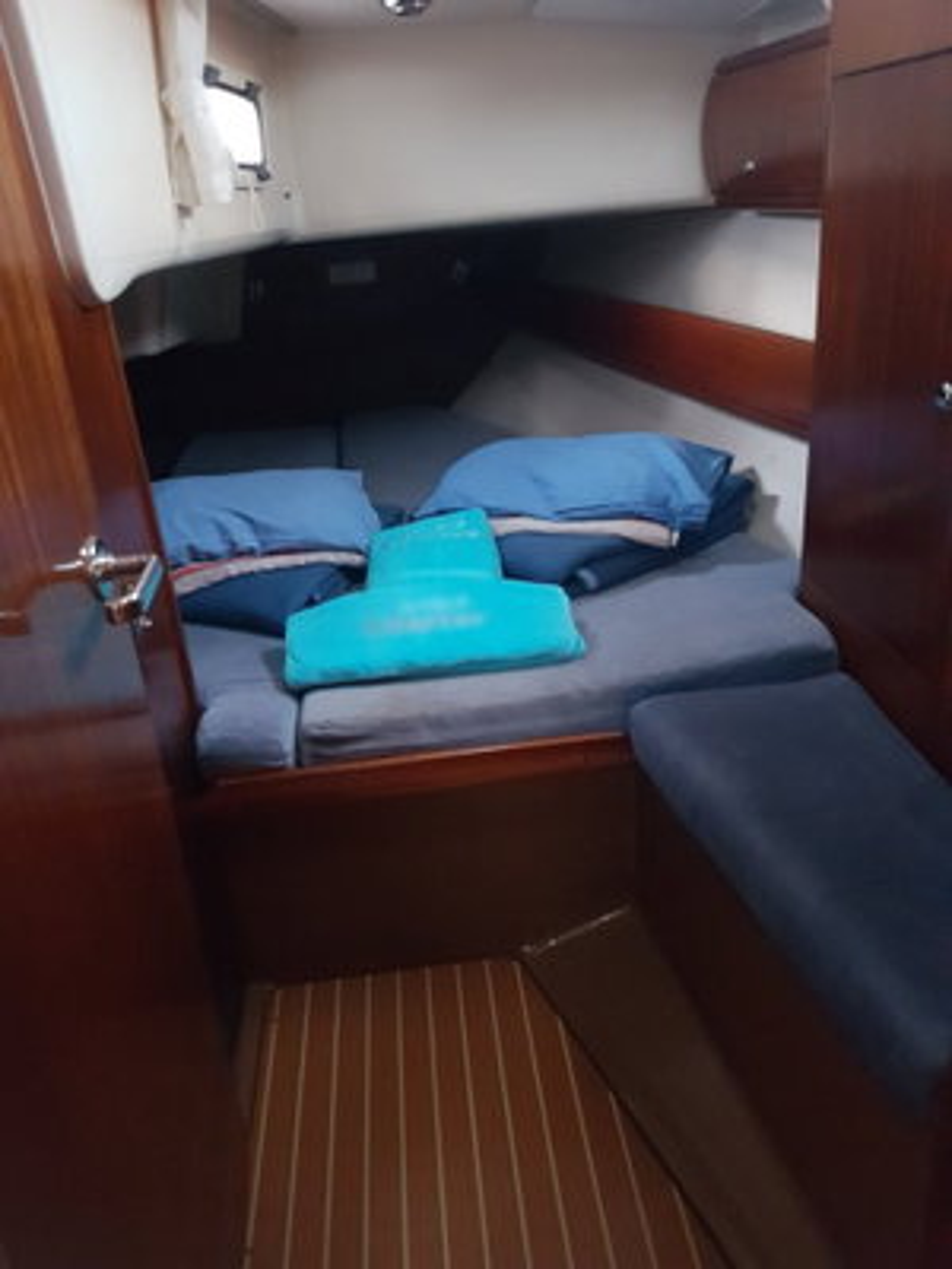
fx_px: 953
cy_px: 634
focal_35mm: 26
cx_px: 476
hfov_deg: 53.1
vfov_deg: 67.3
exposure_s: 1/10
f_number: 1.7
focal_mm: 4.2
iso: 1000
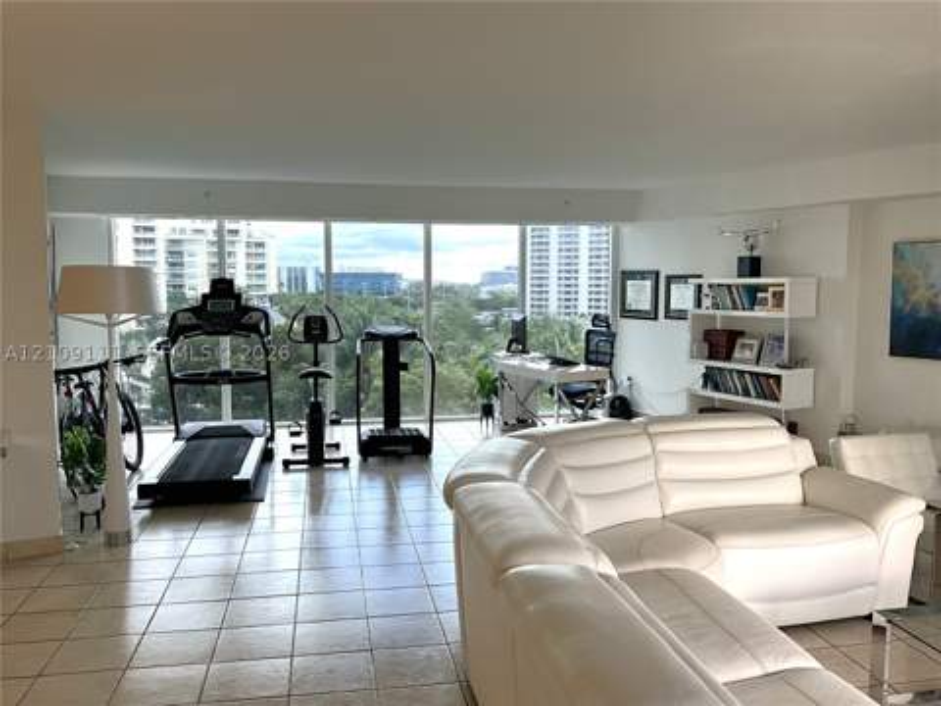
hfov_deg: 61.7
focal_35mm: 29
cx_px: 470
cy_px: 353
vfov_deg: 48.2
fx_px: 788
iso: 25
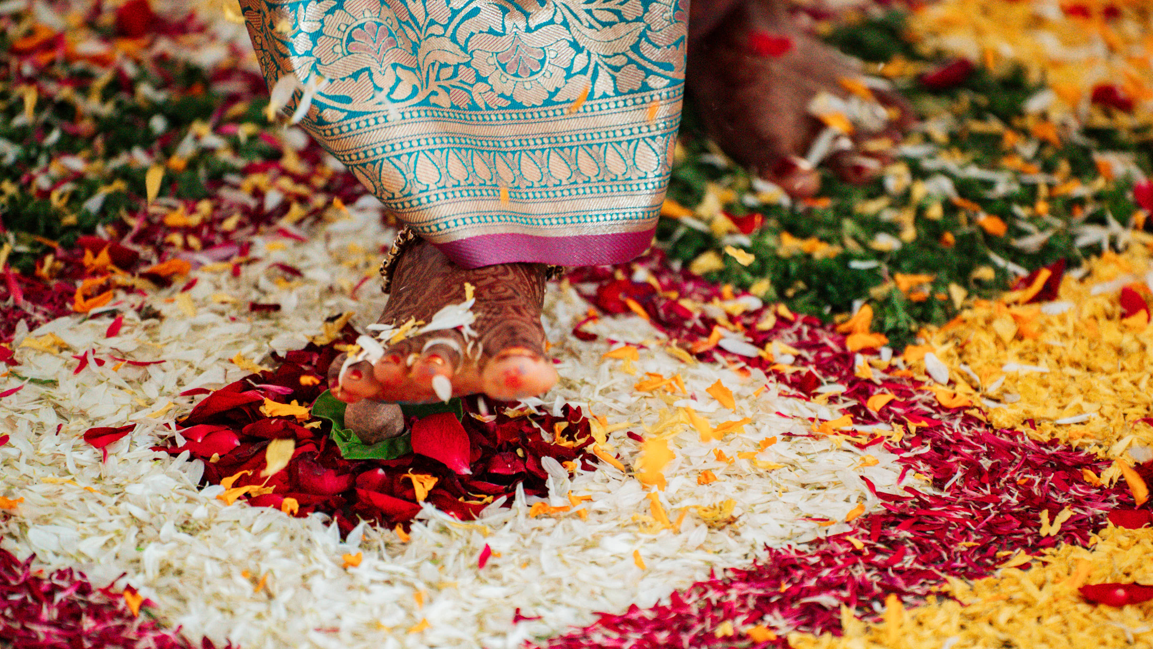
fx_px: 7918
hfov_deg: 8.3
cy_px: 421
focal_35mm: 259
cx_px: 668
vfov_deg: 4.7
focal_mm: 180
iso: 2500
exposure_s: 1/500
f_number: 2.8
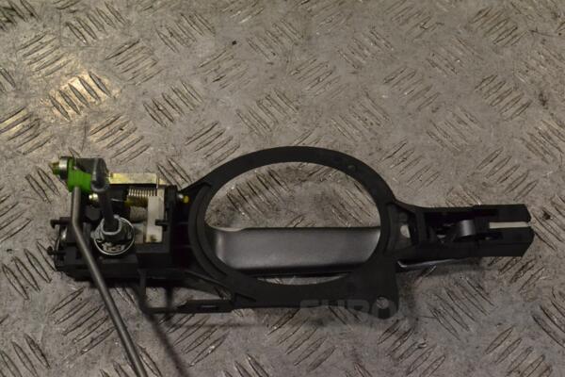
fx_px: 753
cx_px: 282
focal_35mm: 48
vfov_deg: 28.1
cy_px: 188
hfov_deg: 41.1
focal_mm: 32
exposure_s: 1/500
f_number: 11
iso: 3200
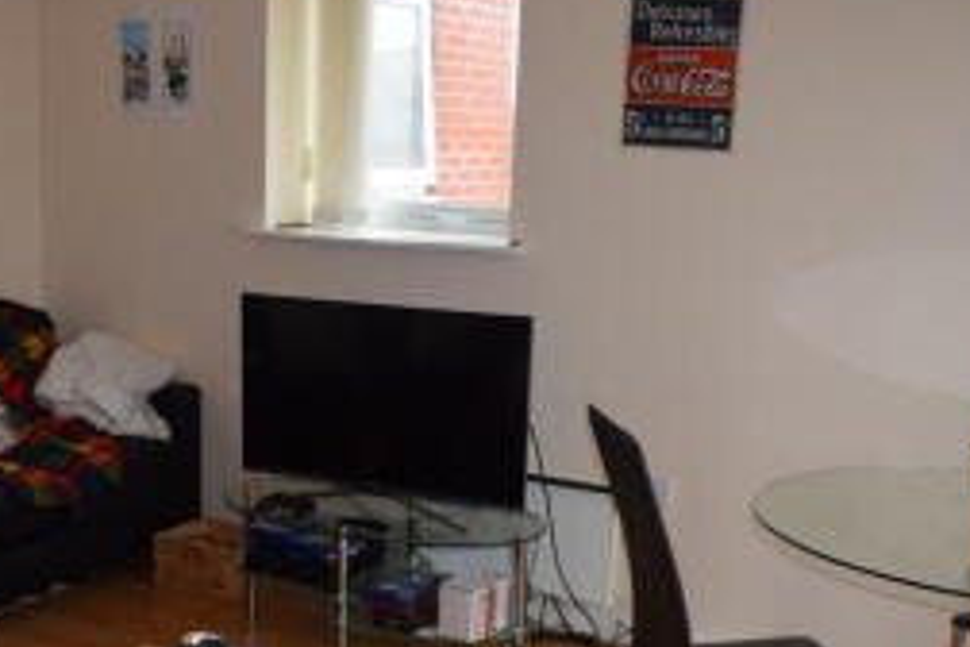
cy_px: 491
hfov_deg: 38.8
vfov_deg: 26.1
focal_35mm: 51
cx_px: 396
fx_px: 1374
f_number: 4.5
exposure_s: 1/100
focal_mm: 18
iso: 800
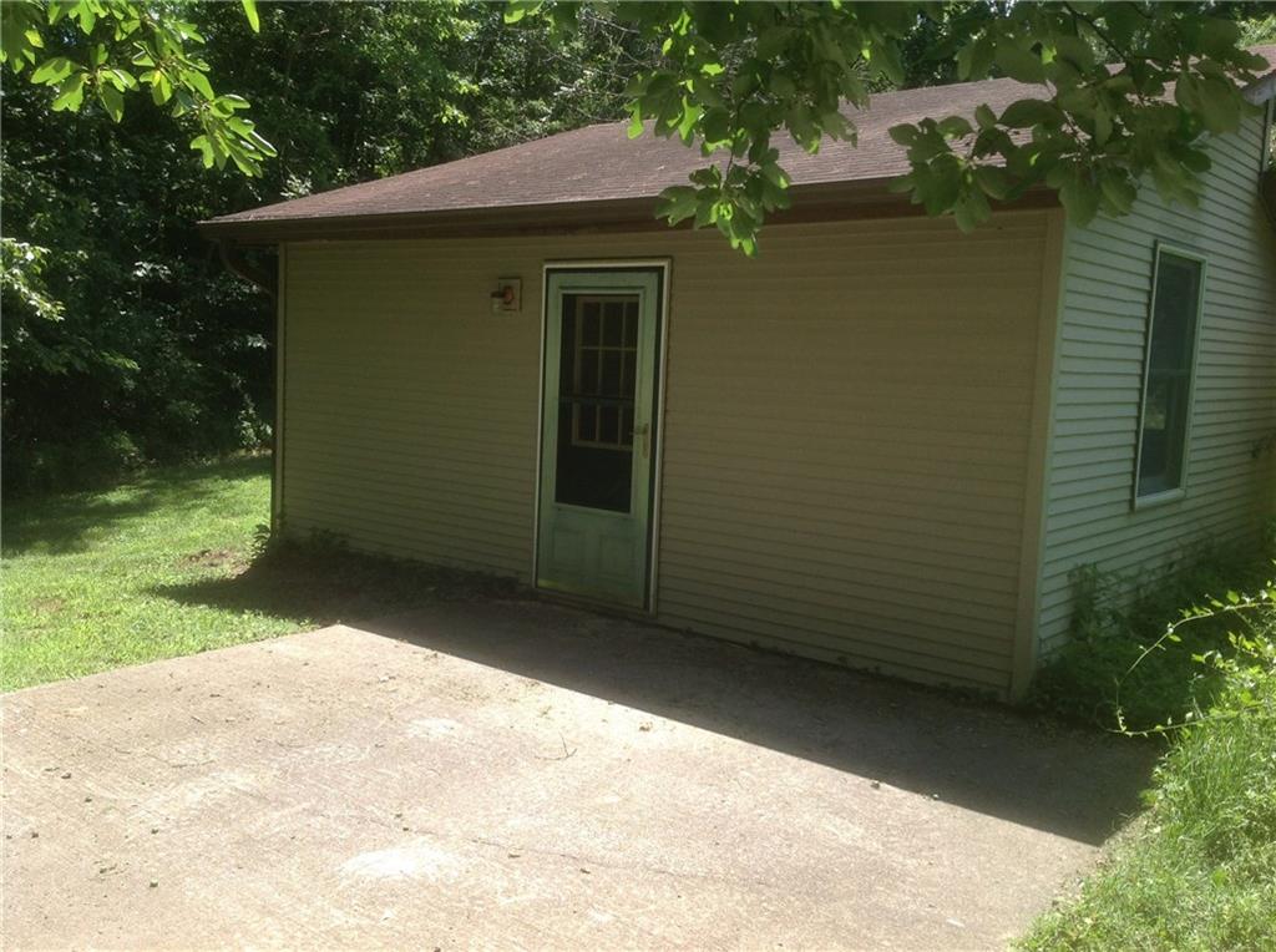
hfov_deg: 52.7
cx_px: 638
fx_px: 1288
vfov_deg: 40.6
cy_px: 476
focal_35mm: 35
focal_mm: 4.28
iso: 50
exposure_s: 1/560
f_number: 2.4
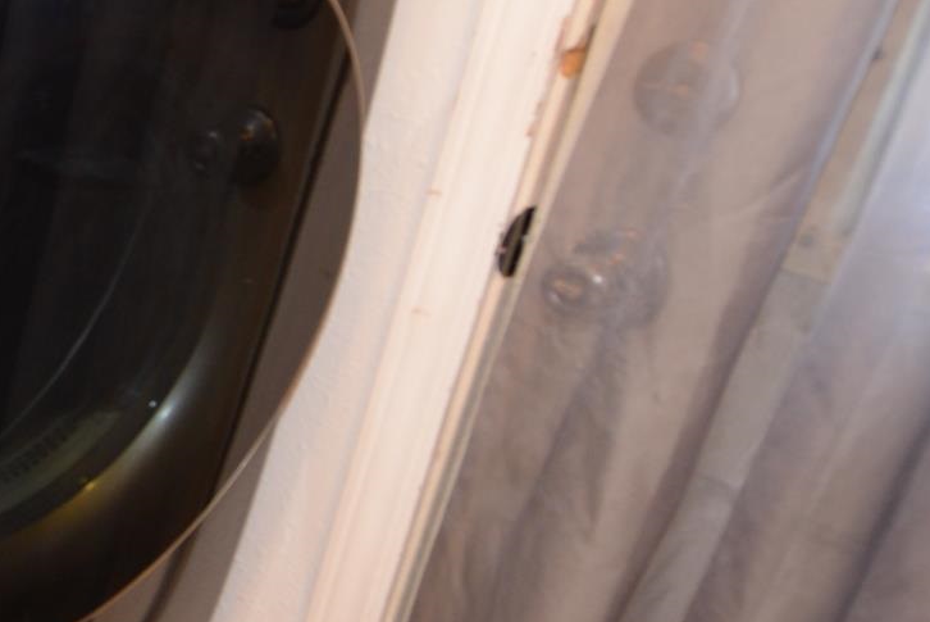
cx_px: -521
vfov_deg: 23.4
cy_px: 341
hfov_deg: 24.9
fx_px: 1499
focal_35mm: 58
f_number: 4
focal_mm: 14
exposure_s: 1/60
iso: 720
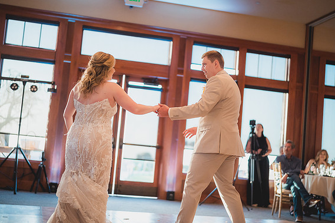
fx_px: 474
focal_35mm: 51
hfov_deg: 38.9
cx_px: 167
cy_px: 111
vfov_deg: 26.5
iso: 1250
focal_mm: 50
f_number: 1.4
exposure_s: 1/1250
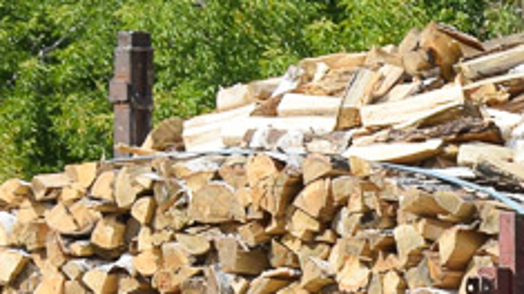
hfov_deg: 4.8
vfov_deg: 2.7
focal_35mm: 442
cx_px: 965
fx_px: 6135
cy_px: 274
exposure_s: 1/320
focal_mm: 55
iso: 200
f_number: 9
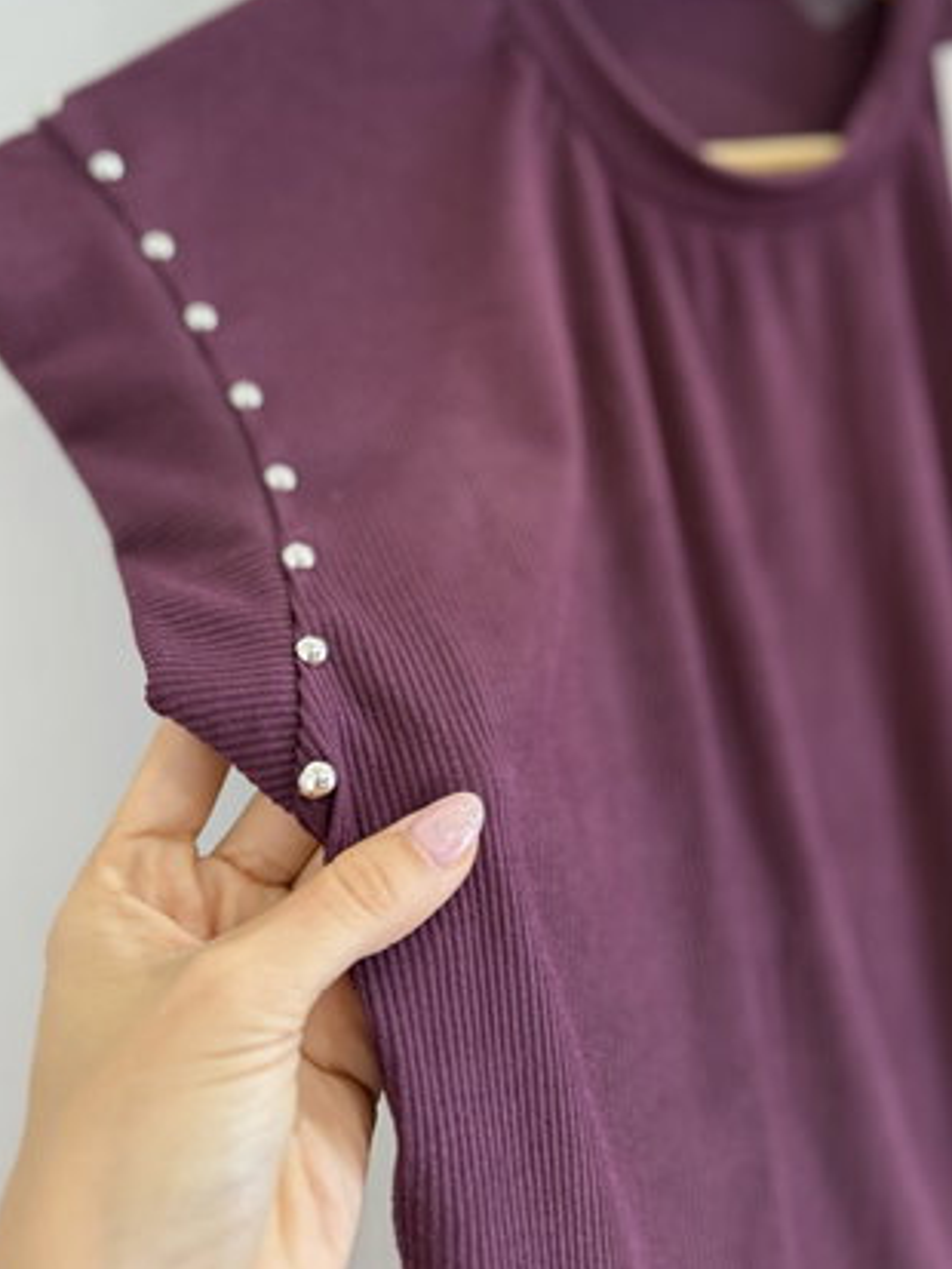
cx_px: 534
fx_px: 1136
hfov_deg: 45.4
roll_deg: +6.5
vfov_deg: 57.4
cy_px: 456
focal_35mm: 31
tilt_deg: -2.4
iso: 500
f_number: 1.78
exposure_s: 1/60
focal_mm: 6.76
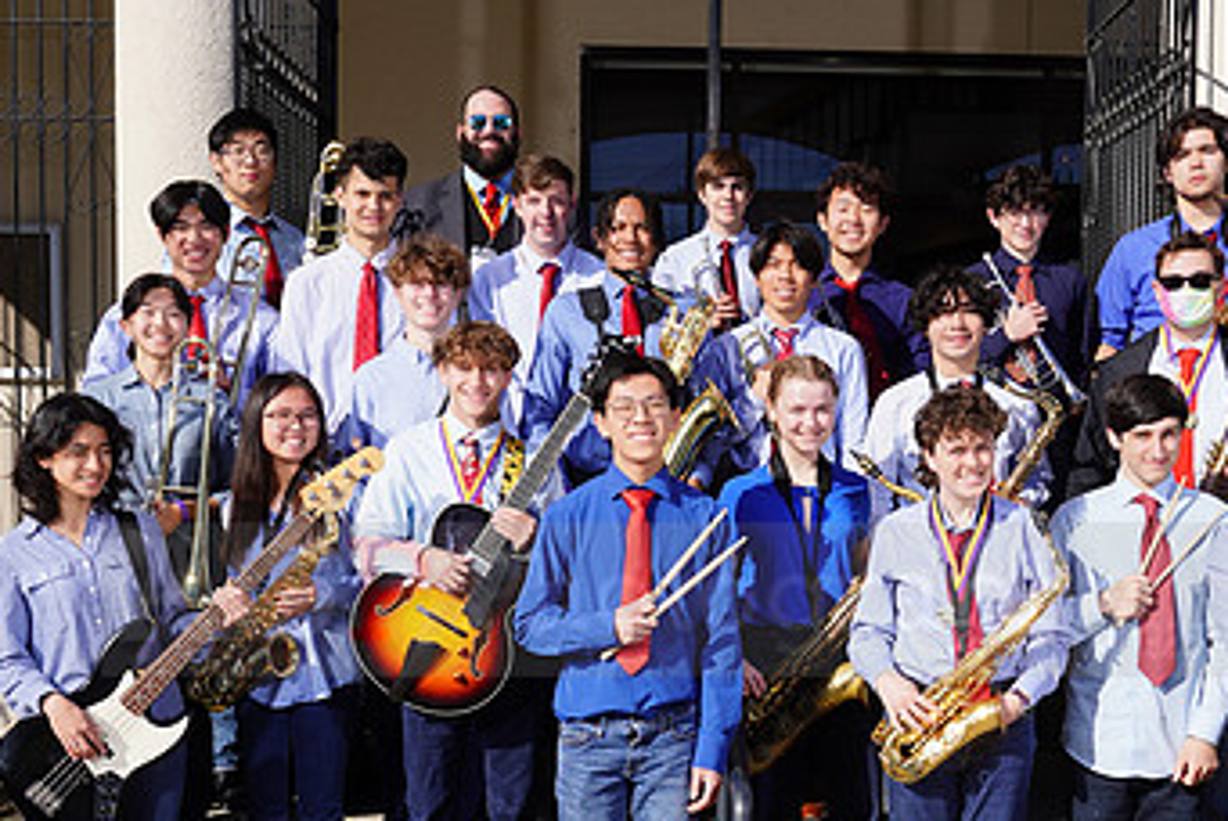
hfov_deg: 38.8
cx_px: 706
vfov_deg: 26.3
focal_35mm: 51
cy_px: 571
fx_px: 1741
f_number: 10
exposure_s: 1/250
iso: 100
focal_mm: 30
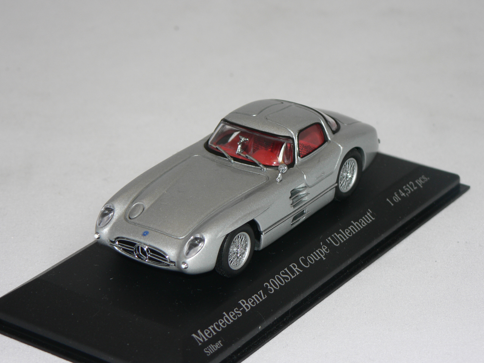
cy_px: 182
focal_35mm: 130
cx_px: 242
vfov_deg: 11.4
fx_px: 1818
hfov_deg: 15.2
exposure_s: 1/60
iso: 80
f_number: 3.2
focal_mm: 21.6
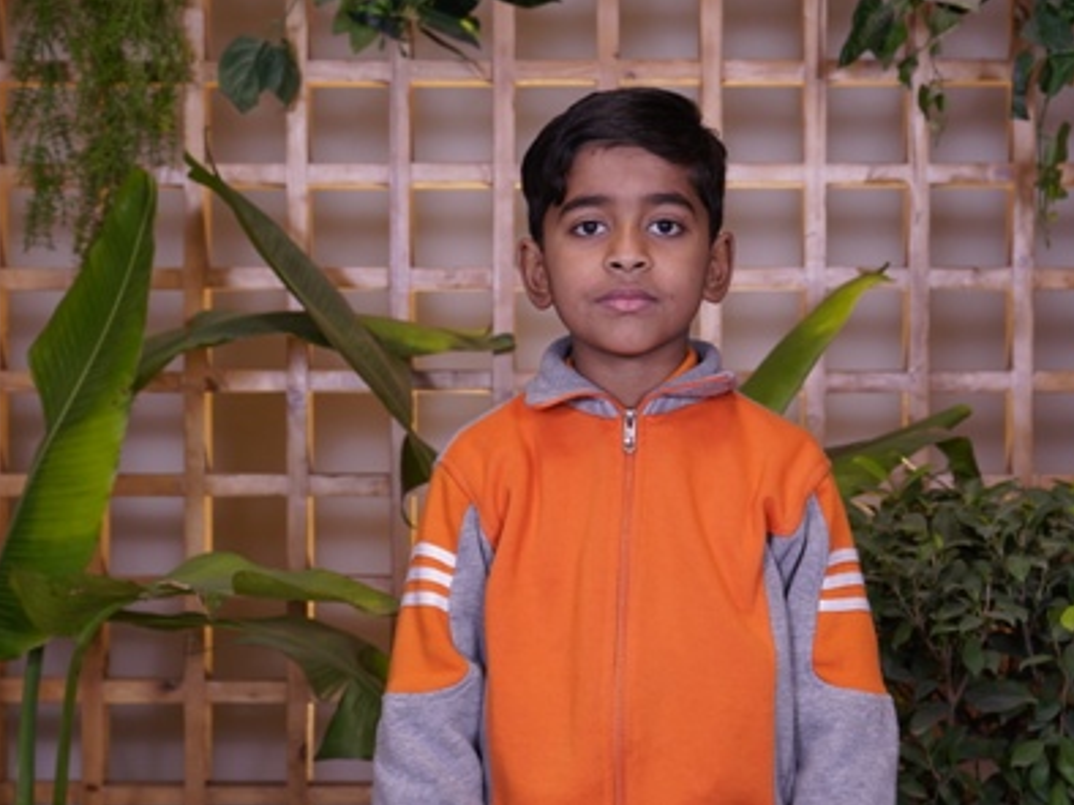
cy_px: 402
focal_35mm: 70
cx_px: 589
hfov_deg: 27.8
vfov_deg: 21.0
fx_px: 2171
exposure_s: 1/125
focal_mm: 43
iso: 400
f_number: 4.5
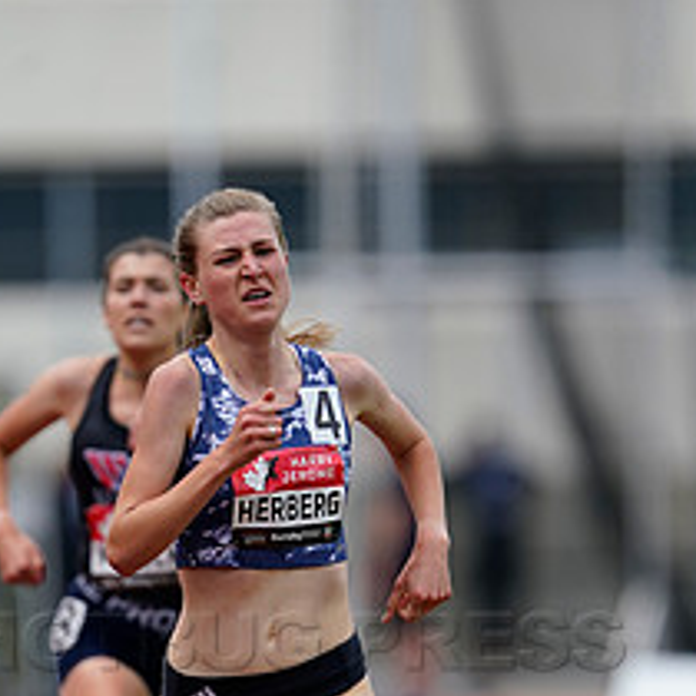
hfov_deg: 1.6
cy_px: 626
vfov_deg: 1.6
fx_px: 24886
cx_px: 235
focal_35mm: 1094
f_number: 5
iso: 320
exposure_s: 1/640
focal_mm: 600
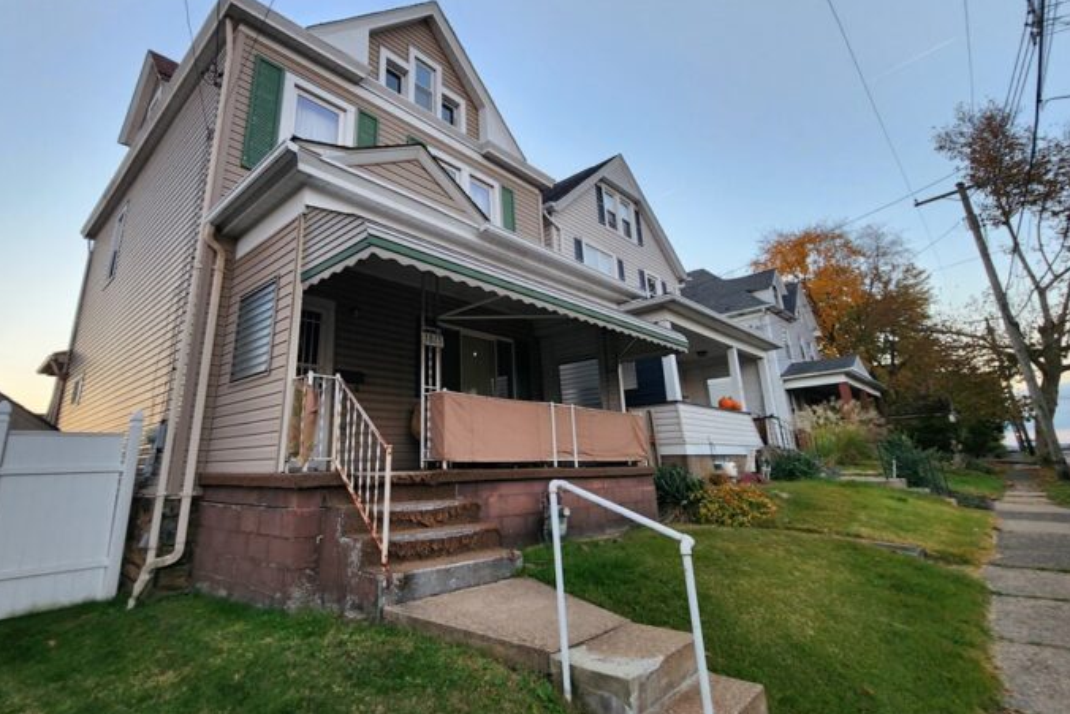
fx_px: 476
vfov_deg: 73.4
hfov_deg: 96.3
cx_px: 472
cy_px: 309
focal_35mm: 16
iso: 64
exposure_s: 1/60
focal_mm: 2.2
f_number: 2.2
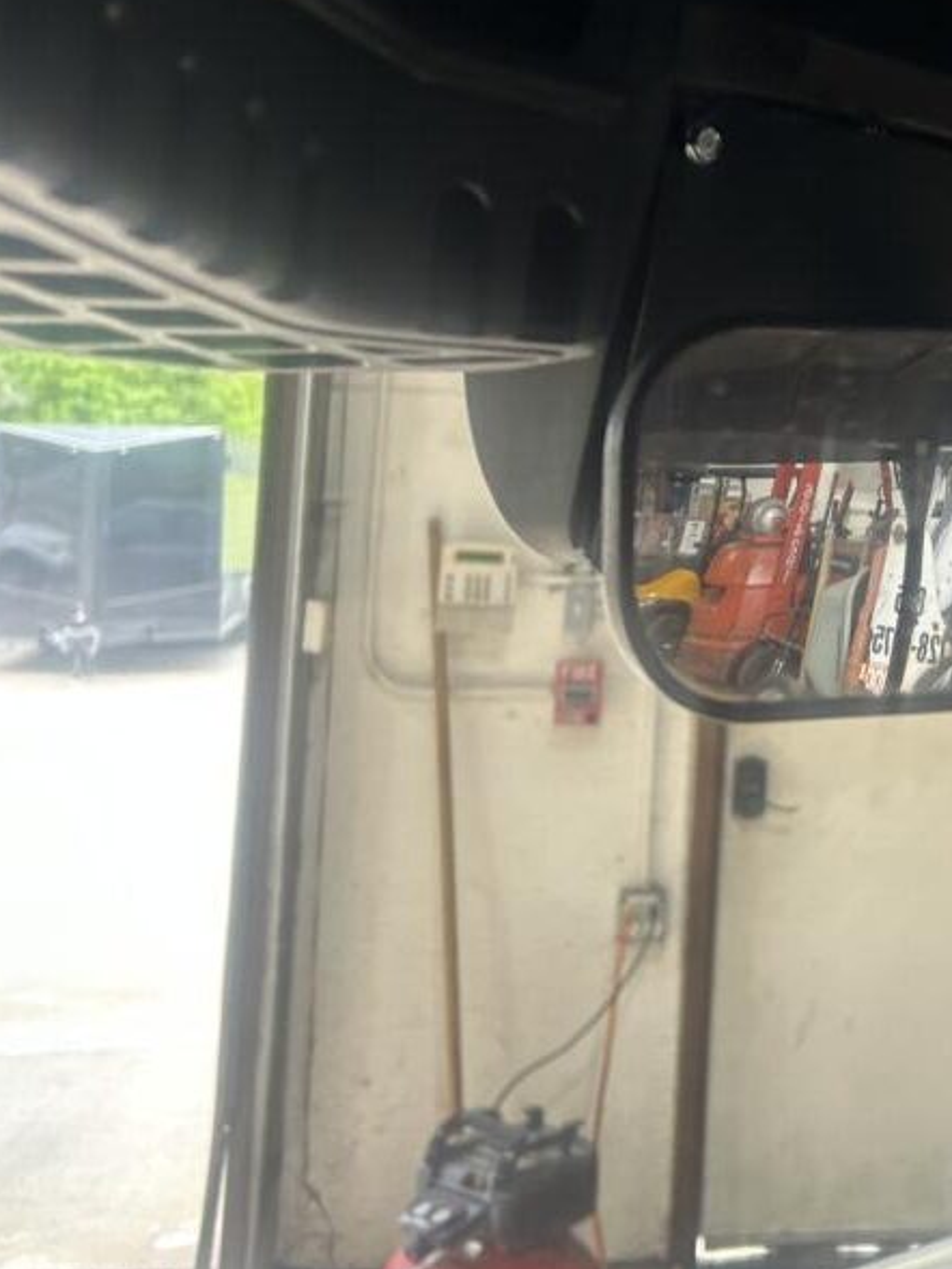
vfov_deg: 35.8
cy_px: 435
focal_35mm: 53
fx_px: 1943
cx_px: 922
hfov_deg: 26.3
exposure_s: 1/121
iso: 80
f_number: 1.5
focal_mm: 5.7
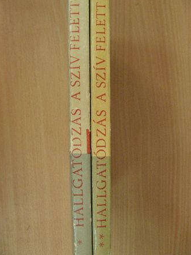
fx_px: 287
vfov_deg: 47.9
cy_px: 128
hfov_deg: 36.8
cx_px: 96
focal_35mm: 39
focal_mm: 6.3
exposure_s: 1/18.3
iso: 200
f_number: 3.5
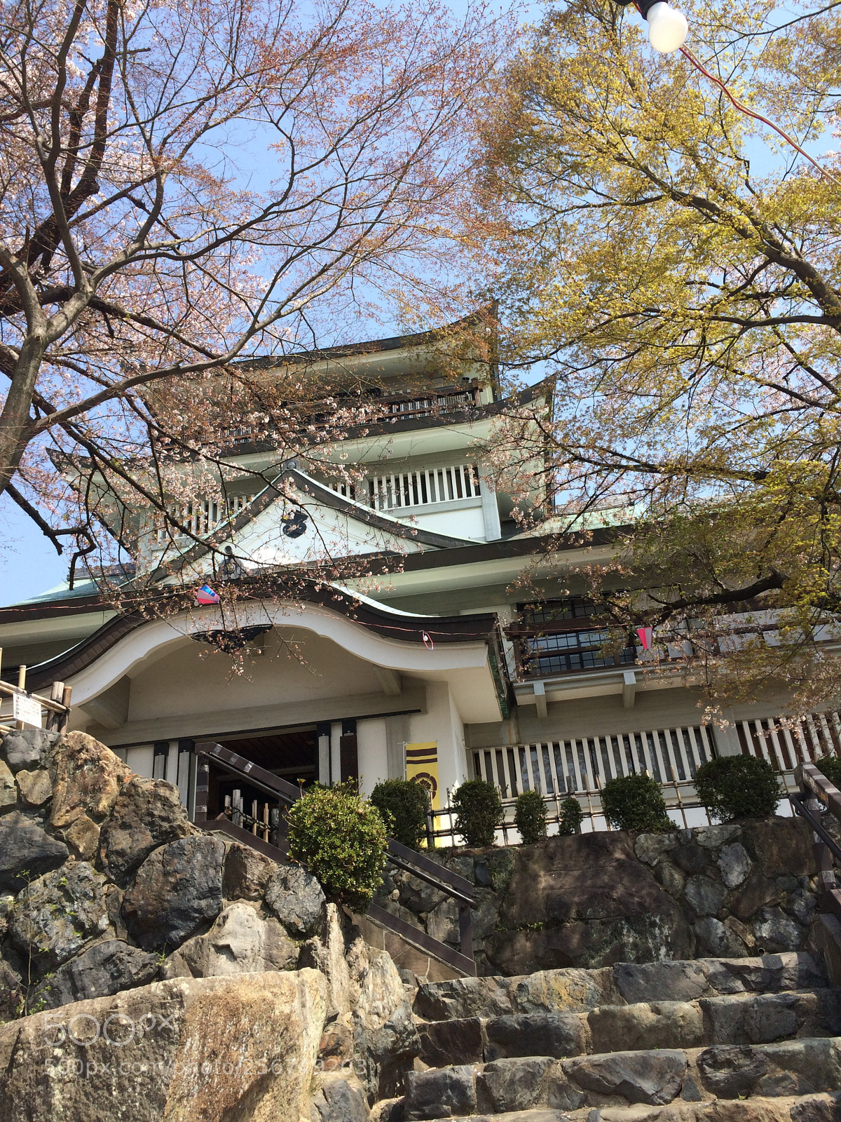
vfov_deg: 60.0
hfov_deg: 46.8
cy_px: 561
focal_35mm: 30
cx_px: 420
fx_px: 972
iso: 32
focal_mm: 4.12
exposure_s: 1/1282
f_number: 2.2
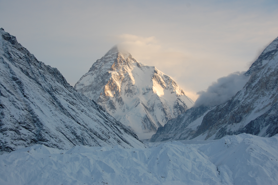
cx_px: 139
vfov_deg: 25.0
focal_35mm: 54
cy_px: 92
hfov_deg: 36.9
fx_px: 417
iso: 200
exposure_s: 1/160
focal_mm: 36
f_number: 6.3
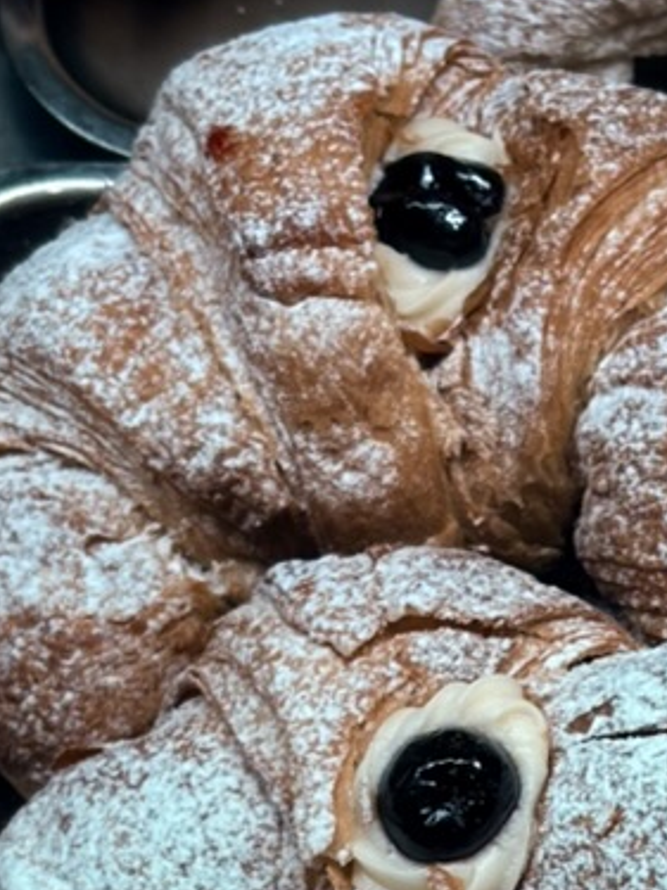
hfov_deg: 10.3
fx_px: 3650
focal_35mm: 142
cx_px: 693
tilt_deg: -64.7
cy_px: 1182
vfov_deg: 13.4
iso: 80
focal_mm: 5.96
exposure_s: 1/168
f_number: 1.6
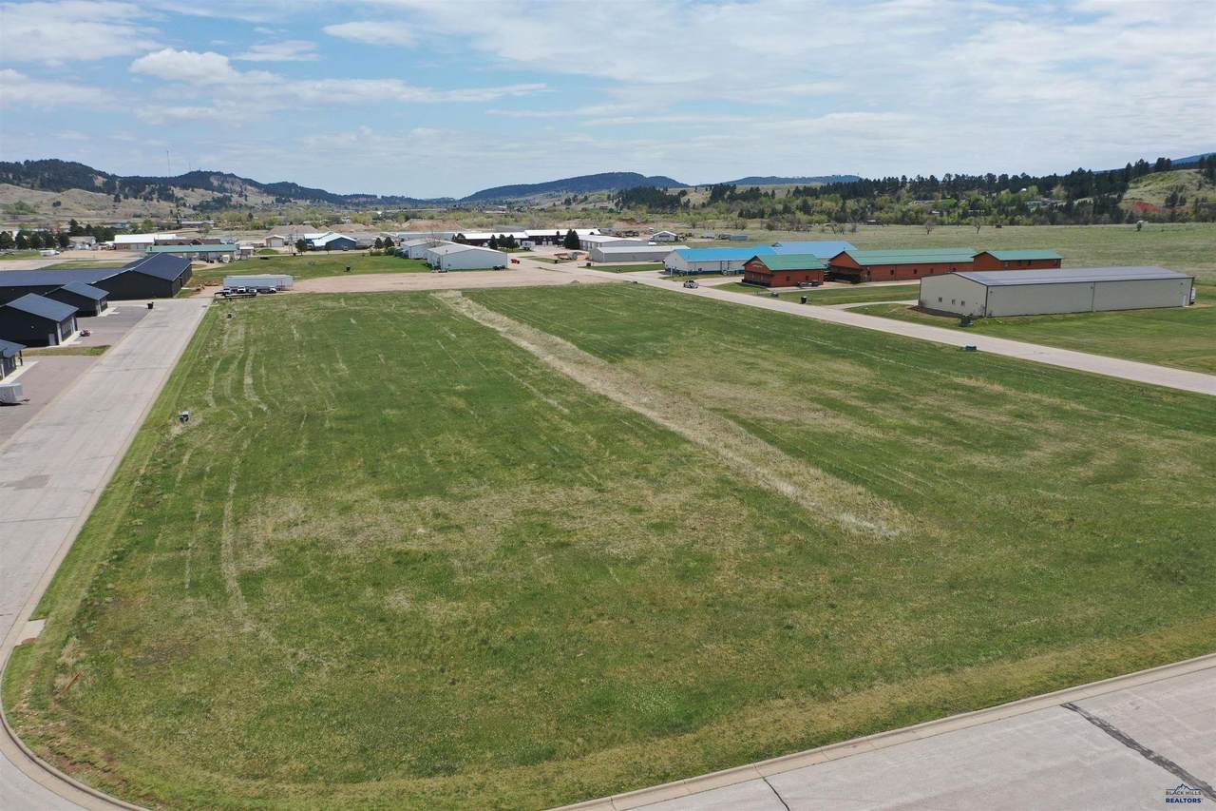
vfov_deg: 46.4
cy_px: 406
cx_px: 608
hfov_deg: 65.5
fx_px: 946
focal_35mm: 28
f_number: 4
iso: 100
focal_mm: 10.26
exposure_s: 1/1600
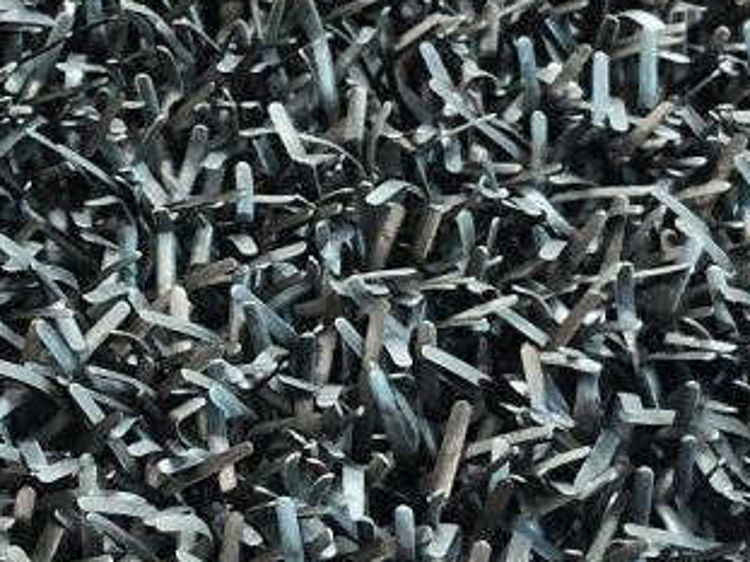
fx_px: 2599
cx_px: 194
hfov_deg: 16.3
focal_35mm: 120
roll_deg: +1.7
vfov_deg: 12.3
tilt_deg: -38.8
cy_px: 364
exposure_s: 1/15
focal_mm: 3.99
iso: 40
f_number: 1.8
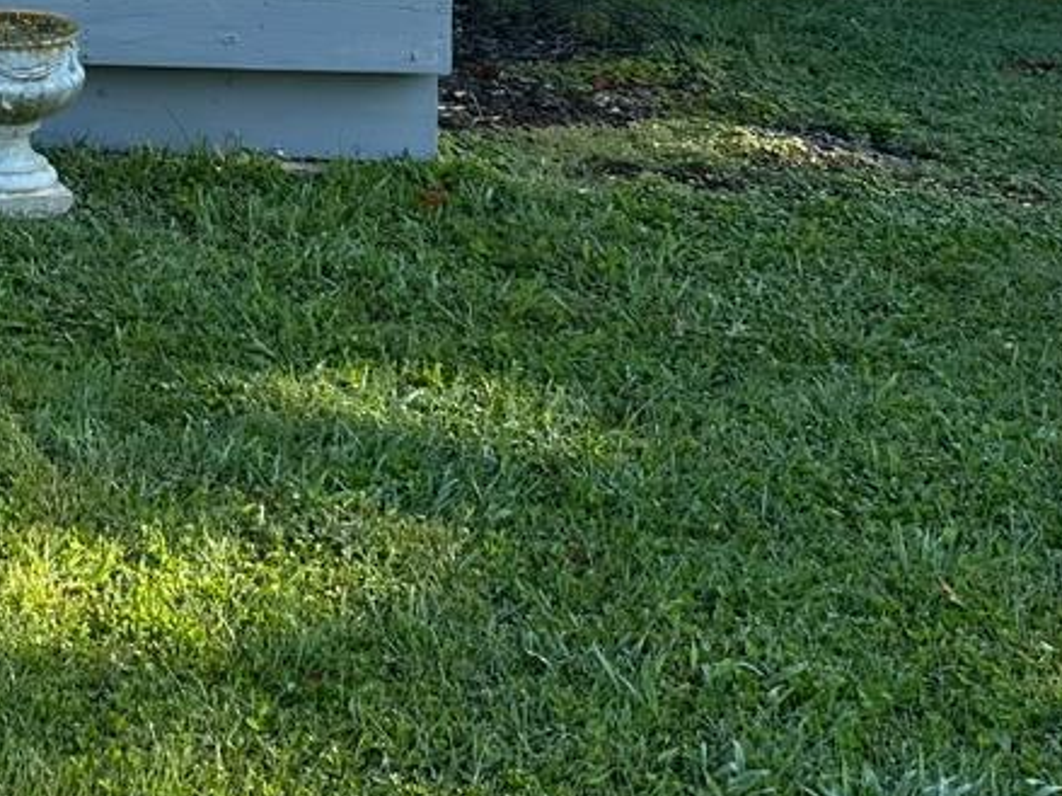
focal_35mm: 82
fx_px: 2515
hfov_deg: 19.5
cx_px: -689
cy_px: -253
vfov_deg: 16.9
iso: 80
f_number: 1.78
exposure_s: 1/952
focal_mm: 6.86
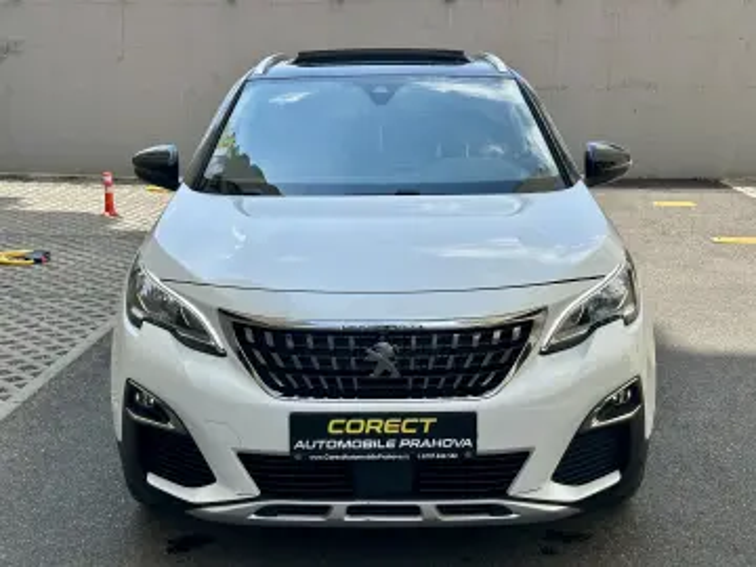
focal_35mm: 48
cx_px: 378
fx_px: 1048
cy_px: 284
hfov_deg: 39.7
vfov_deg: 30.3
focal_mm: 6.86
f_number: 1.78
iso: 64
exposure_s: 1/3257
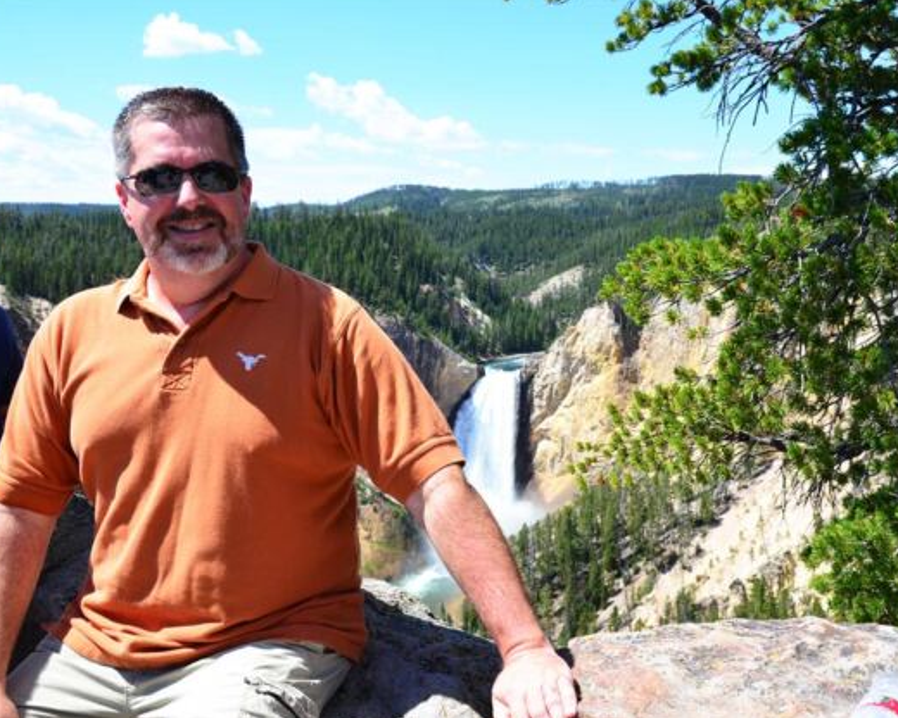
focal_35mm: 38
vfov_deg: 39.2
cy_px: 360
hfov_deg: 47.7
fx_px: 1010
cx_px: 530
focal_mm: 22
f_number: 9
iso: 200
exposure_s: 1/320
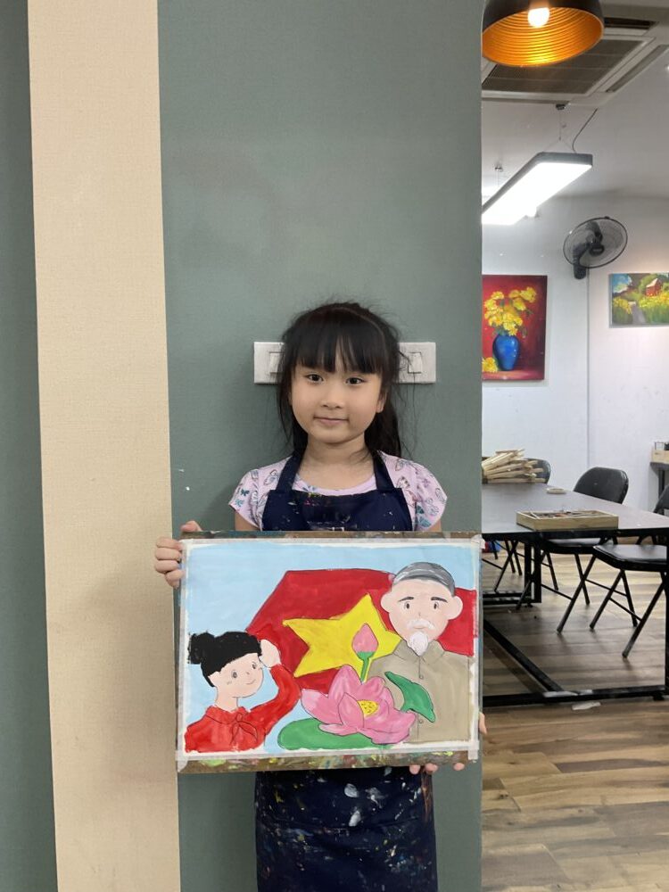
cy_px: 446
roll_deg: -0.5
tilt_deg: -4.4
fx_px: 747
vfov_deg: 61.7
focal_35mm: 29
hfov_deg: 48.2
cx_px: 334
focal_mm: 3
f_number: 1.8
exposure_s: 1/50
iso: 50
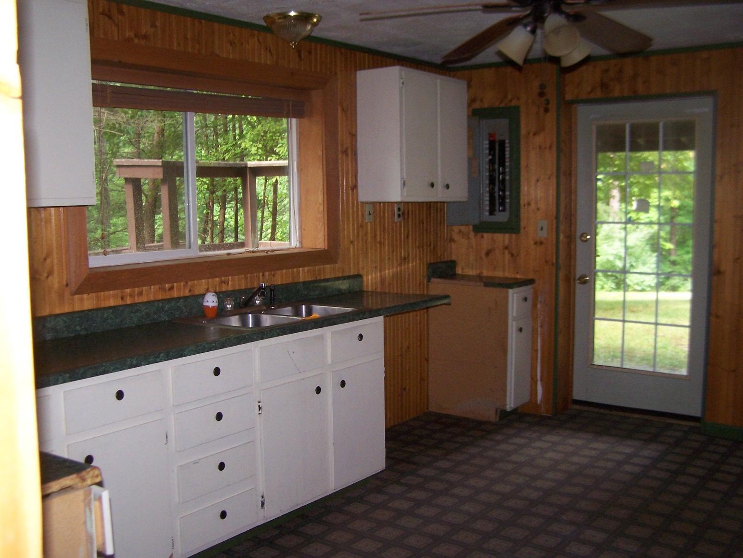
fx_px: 816
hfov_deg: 49.0
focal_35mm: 38
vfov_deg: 37.7
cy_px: 279
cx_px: 372
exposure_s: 1/60
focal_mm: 6.3
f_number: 2.8
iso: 140
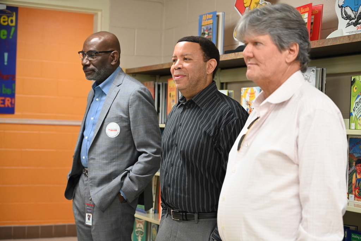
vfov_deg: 19.4
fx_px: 702
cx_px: 180
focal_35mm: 70
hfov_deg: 28.9
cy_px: 120
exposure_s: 1/125
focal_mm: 70
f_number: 4
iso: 2000
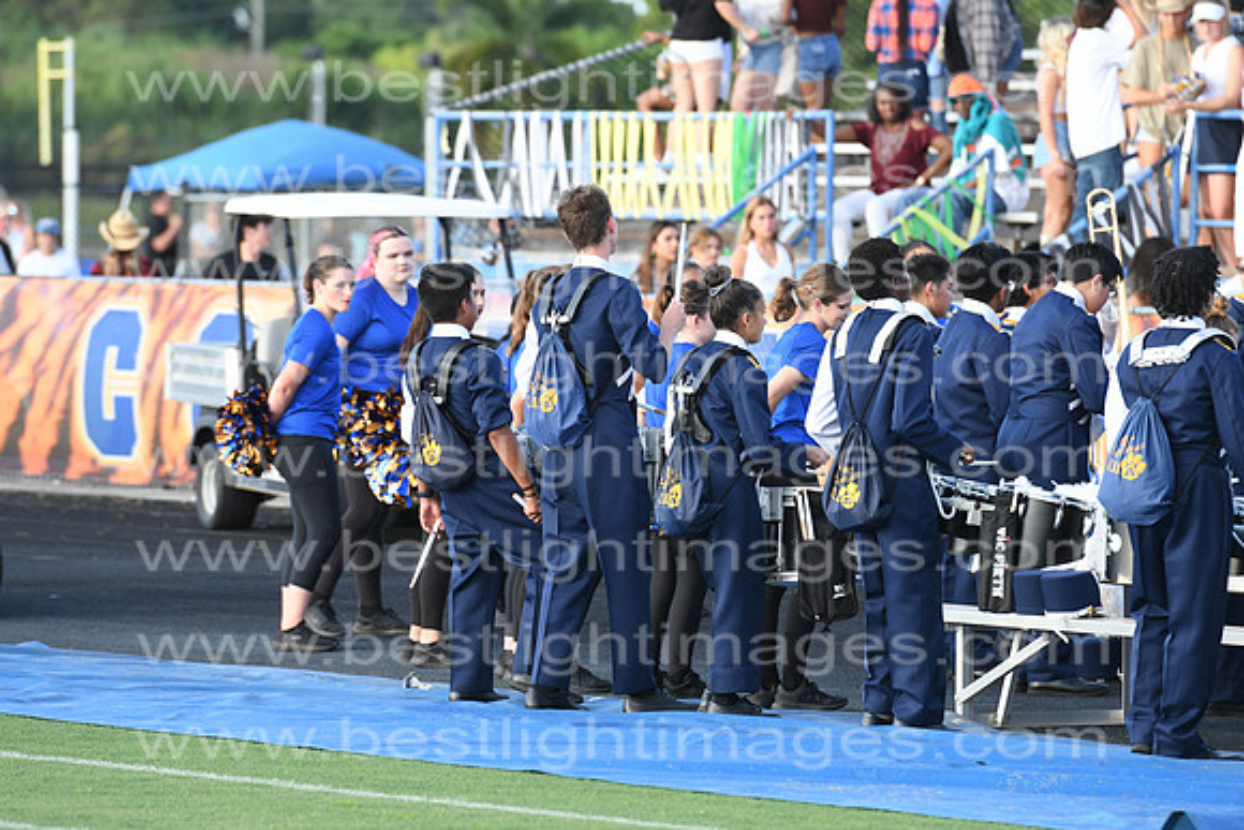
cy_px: 415
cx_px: 622
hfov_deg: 6.9
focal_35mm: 300
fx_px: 10369
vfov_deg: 4.6
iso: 360
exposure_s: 1/500
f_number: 5.6
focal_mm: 200
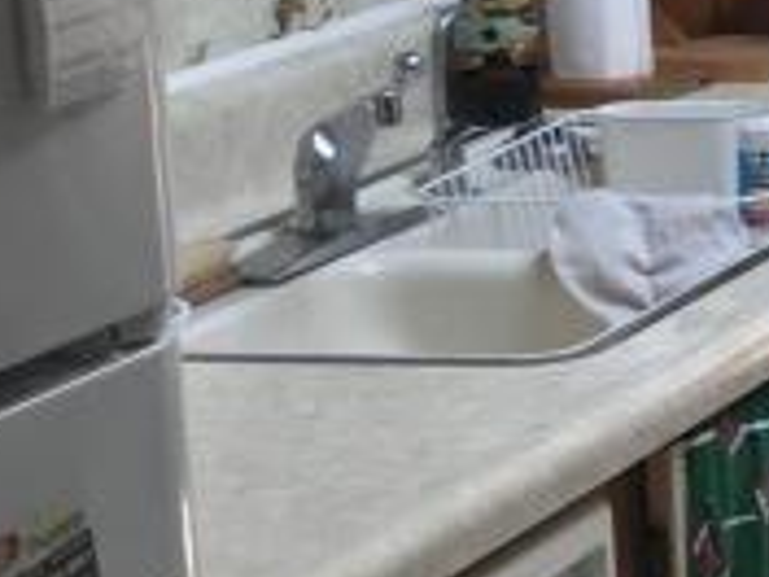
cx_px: 1957
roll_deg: -0.4
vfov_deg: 8.7
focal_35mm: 169
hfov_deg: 10.0
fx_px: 3754
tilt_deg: -8.3
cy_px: 0
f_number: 2.2
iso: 32
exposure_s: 1/60
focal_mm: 4.15
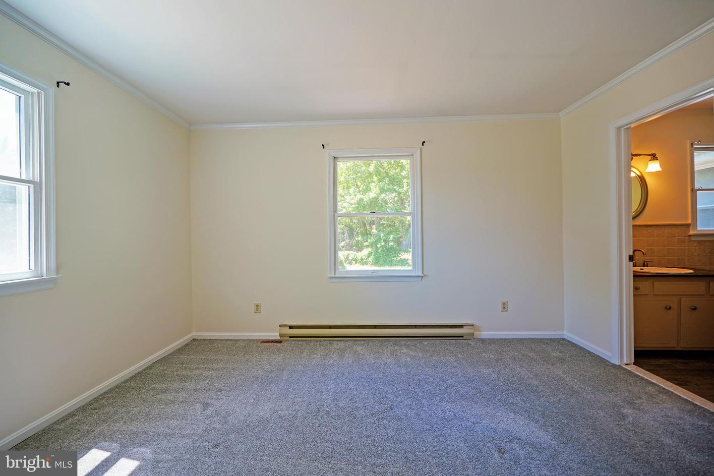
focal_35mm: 15
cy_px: 238
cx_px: 357
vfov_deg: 77.3
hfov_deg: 100.4
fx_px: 297
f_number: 3.5
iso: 100
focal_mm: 10
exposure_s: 1/50
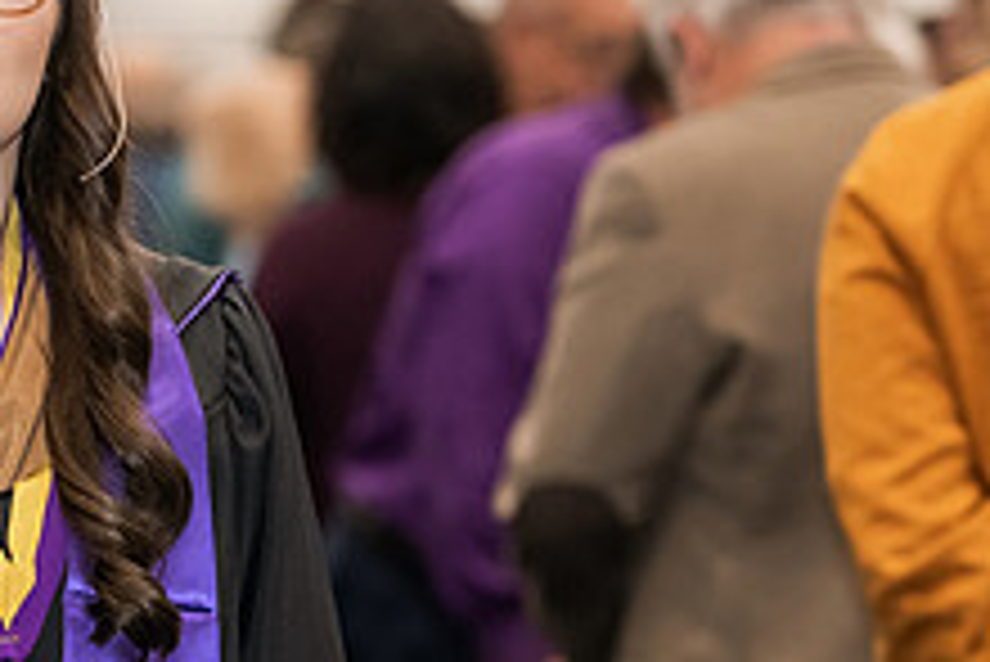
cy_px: 236
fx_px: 8420
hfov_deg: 6.7
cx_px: -27
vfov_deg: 4.5
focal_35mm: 306
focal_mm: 116
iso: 2000
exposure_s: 1/200
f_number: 3.2
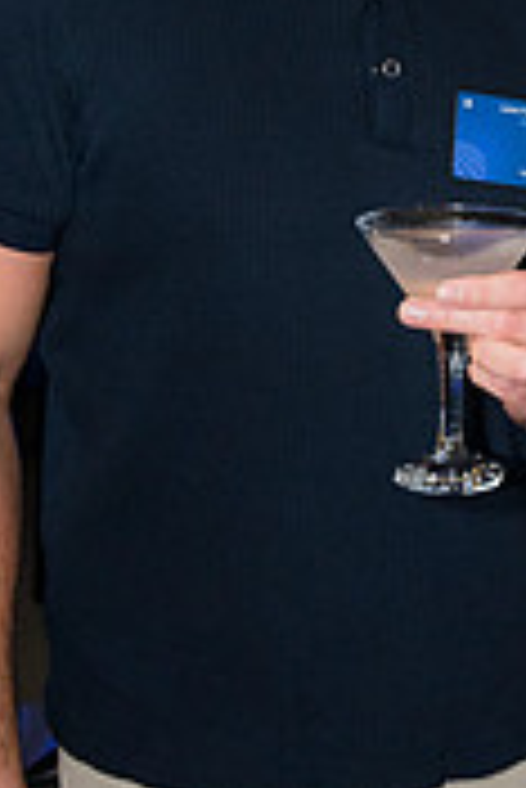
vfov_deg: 20.7
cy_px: -5
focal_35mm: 95
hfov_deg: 14.0
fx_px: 2078
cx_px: 629
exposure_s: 1/125
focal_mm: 37
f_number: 4
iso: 3200
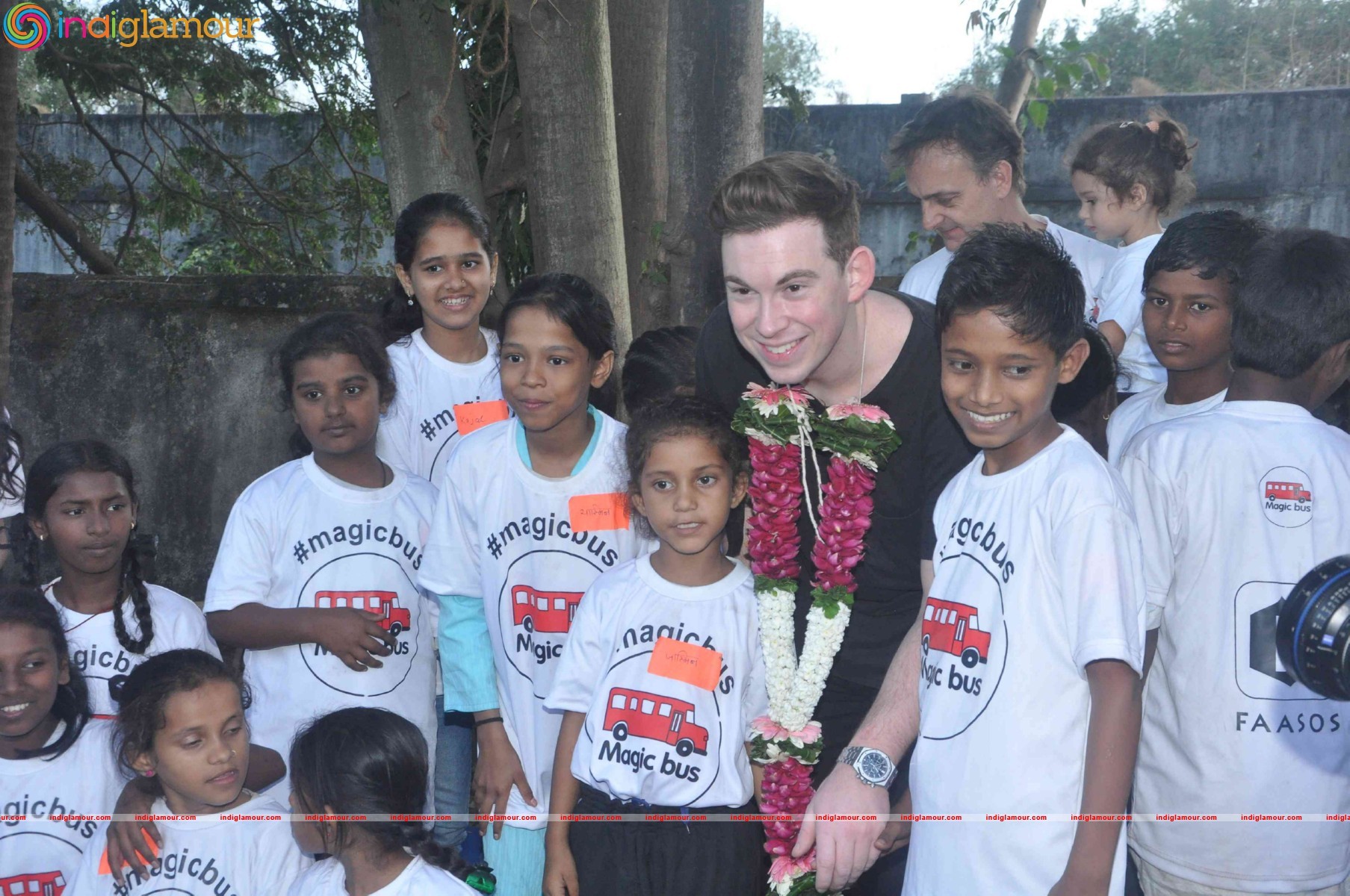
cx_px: 675
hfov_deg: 37.9
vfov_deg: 25.7
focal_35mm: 52
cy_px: 448
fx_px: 1966
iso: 1250
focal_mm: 35
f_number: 10
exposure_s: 1/160
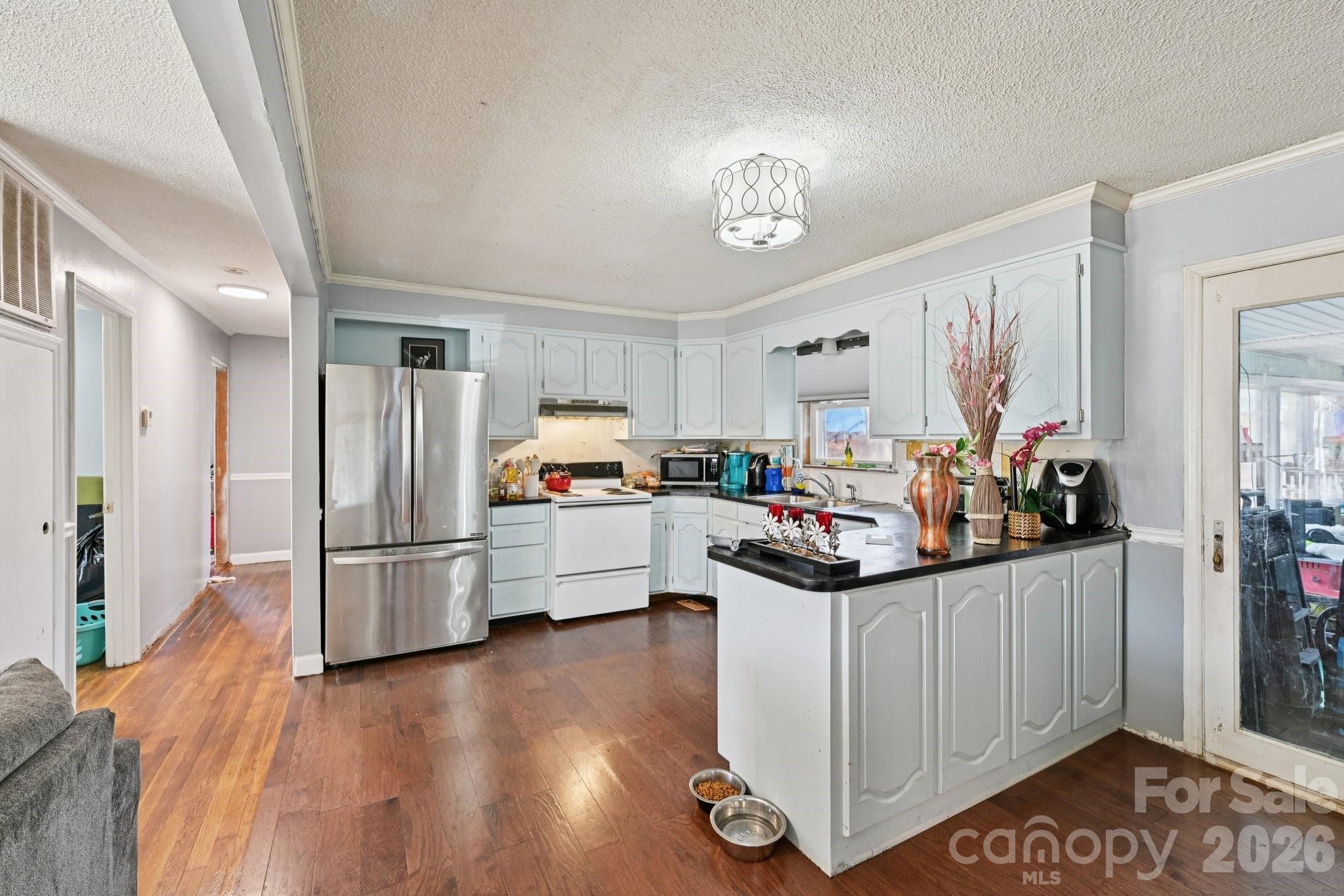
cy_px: 448
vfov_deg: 75.5
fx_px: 579
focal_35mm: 16
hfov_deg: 98.5
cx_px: 672
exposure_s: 1/10
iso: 400
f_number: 8
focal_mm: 15.5
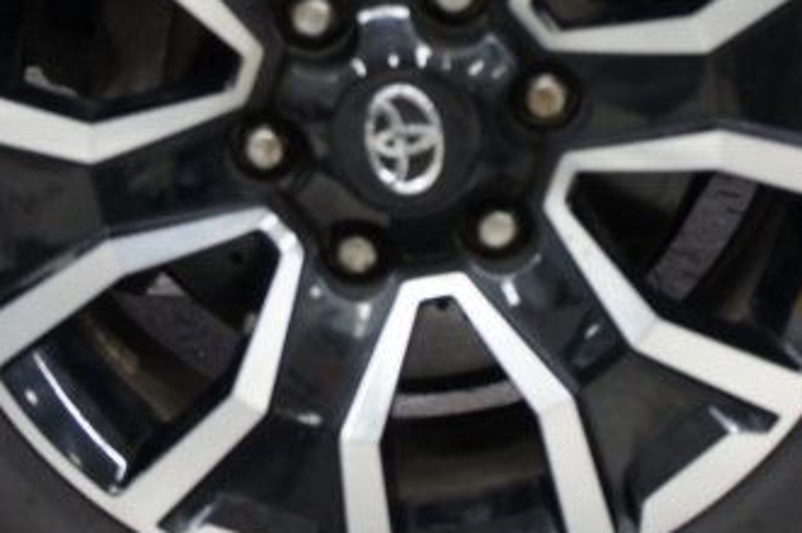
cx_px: 407
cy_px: 28
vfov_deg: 13.8
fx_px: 2171
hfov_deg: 20.9
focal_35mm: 98
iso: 800
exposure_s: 1/40
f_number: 4
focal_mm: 21
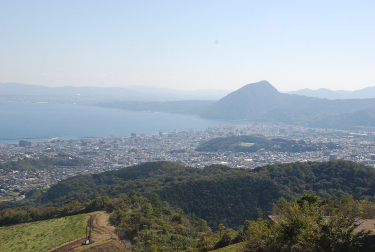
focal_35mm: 54
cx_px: 188
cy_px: 126
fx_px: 564
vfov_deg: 25.2
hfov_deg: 36.8
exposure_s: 1/800
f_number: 14
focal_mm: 36
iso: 800
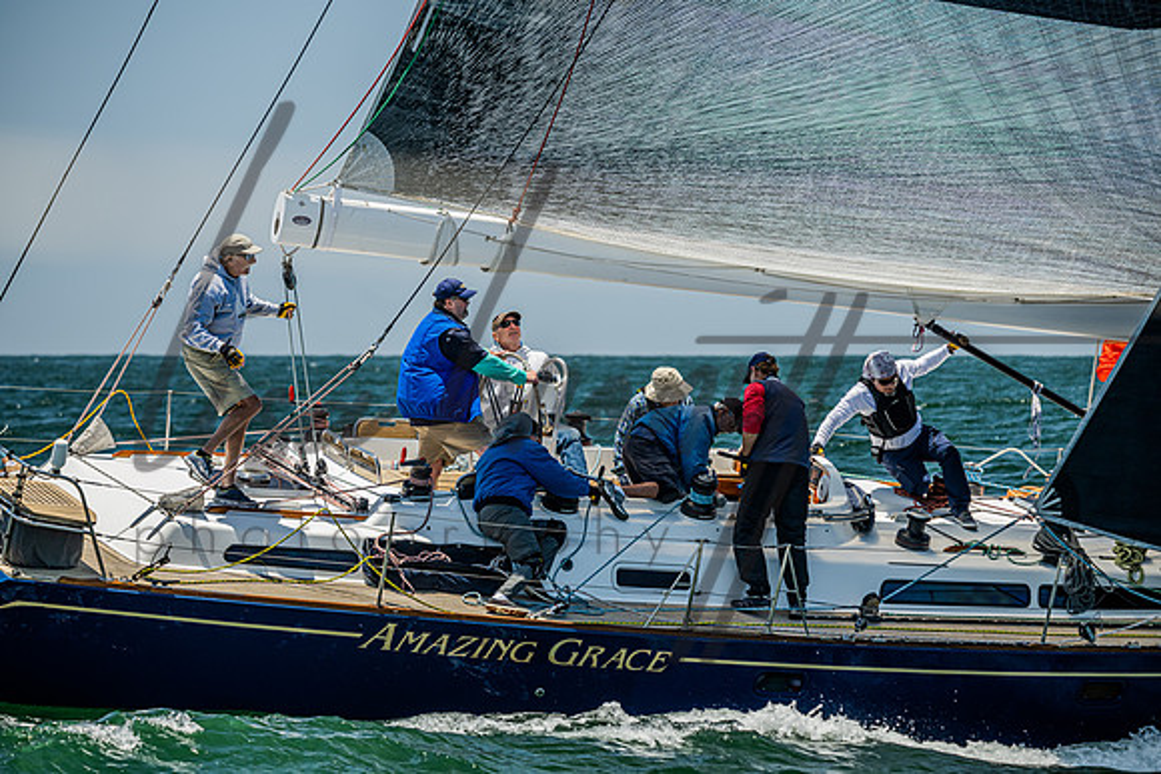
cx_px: 561
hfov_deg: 9.7
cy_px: 386
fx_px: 6830
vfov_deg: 6.5
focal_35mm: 212
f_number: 5.6
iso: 320
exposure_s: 1/640
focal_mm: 200
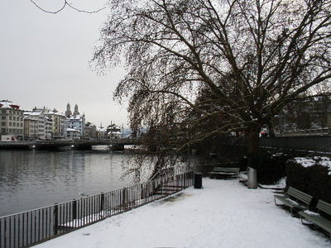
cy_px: 124
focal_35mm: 37
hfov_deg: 50.1
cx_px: 166
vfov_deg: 38.7
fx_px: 354
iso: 64
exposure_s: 1/100
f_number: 10
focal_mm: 6.6
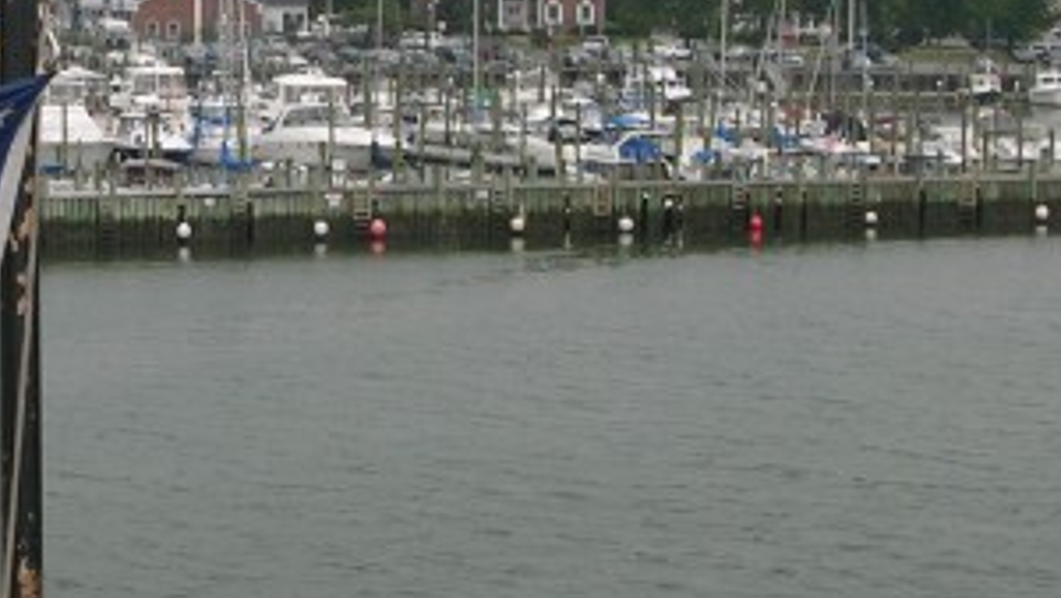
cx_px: 46
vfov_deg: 9.3
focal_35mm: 130
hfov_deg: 16.2
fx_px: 3659
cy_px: 173
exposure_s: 1/225
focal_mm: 8.9
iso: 50
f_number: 5.6
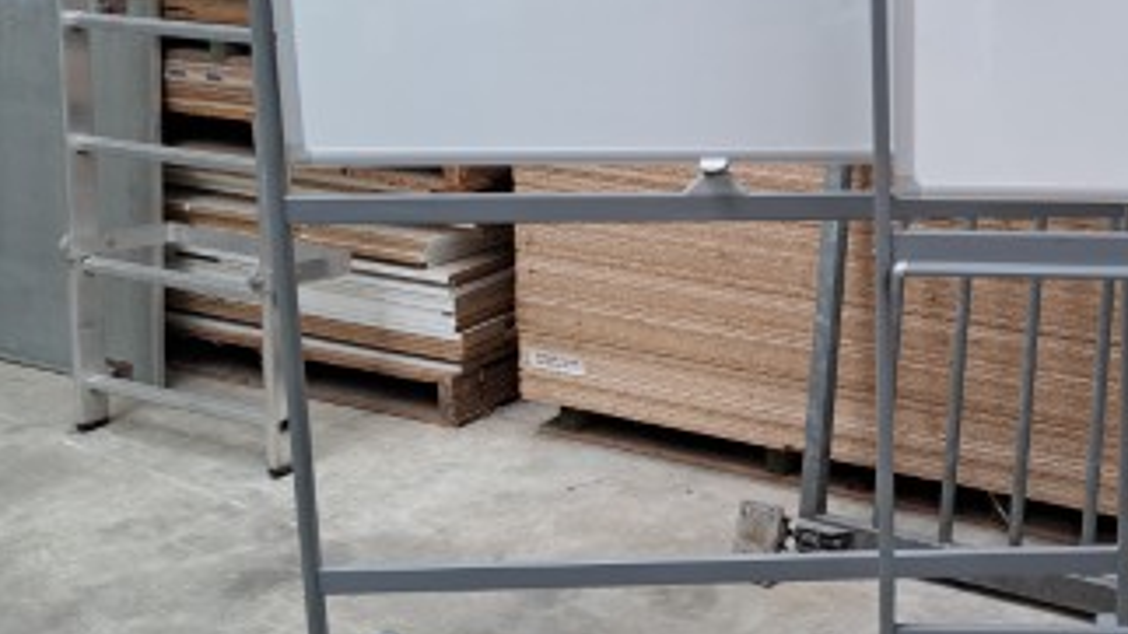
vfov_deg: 22.9
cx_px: 1030
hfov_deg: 37.1
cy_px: 193
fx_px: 1555
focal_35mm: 52
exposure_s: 1/50
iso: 125
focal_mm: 5.23
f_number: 1.8
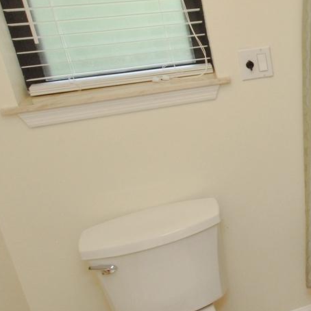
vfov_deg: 37.4
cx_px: 410
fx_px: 457
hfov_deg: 29.6
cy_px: 124
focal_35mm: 45
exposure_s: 1/10
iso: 400
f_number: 14
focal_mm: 10
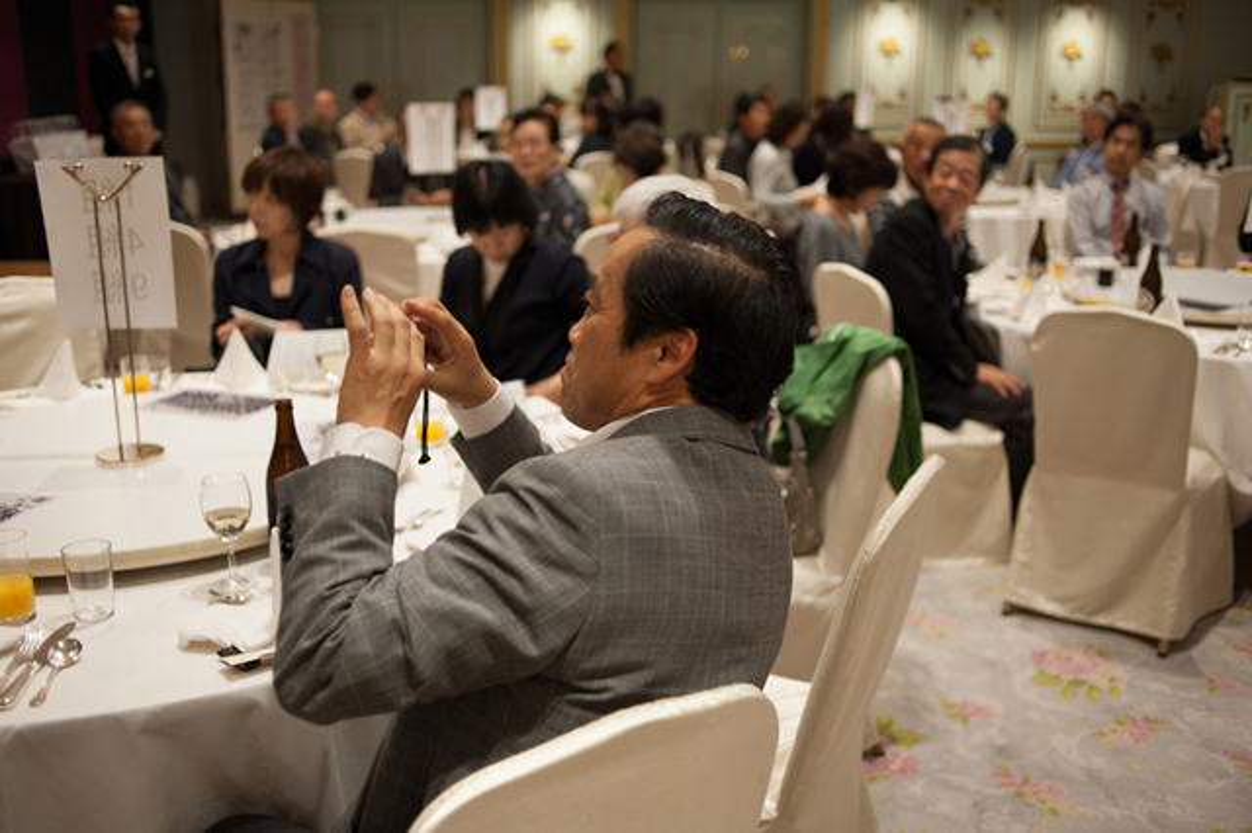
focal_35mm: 35
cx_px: 626
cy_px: 416
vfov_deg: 37.8
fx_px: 1217
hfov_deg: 54.5
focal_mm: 35
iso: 500
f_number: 2.8
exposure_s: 1/100
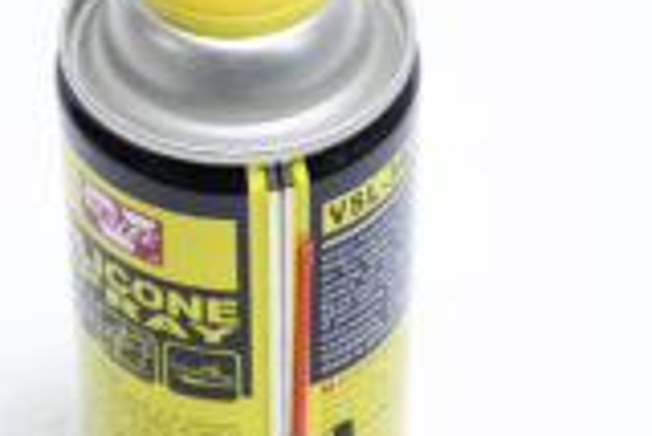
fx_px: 3209
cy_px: 202
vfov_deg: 7.8
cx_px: 289
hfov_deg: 11.6
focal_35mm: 177
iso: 3200
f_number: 8
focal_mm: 66
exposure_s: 1/250
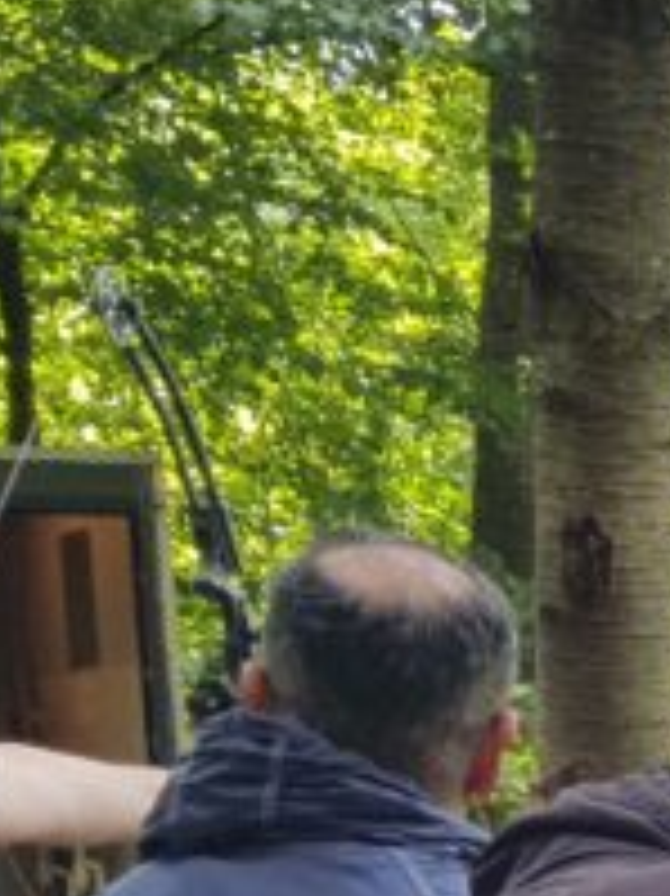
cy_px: 1261
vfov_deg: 14.0
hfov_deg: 9.7
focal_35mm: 134
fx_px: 3462
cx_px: 1632
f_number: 1.7
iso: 40
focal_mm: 4.2
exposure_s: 1/124
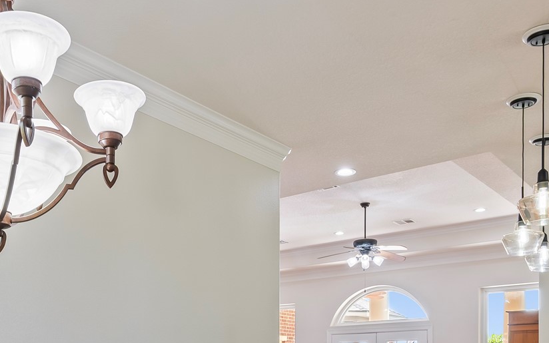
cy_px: 379
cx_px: 181
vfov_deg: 27.3
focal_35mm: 43
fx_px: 643
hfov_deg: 45.5
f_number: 6.3
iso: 100
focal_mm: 16
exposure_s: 1/4
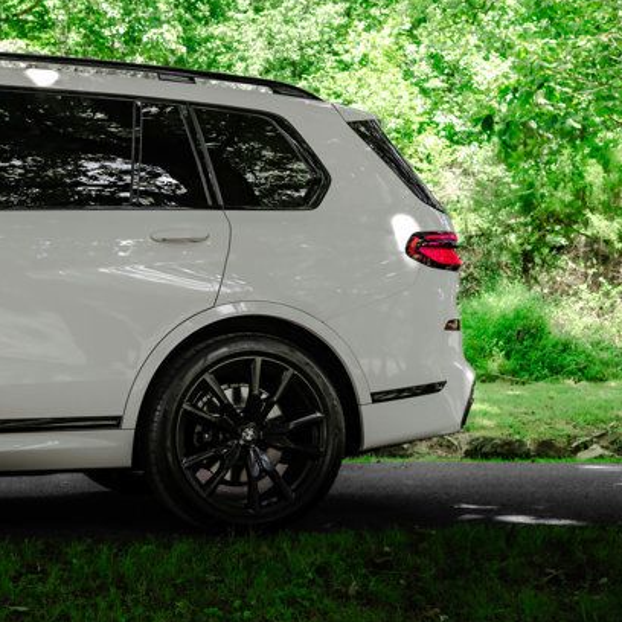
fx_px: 1301
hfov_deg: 26.9
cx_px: 291
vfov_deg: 26.9
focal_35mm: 64
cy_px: 318
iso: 800
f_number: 7.1
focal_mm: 48
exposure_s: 1/250
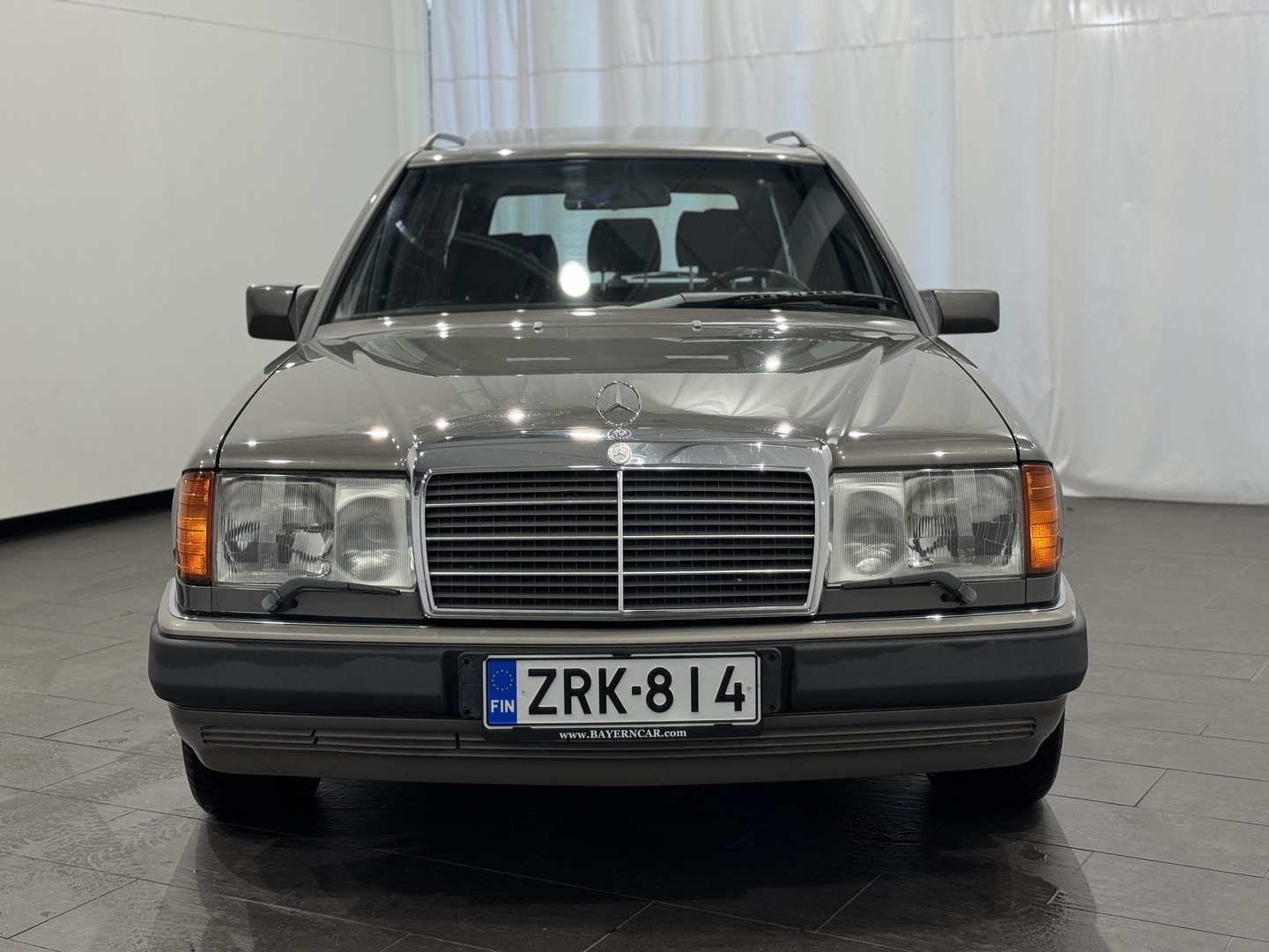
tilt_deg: -8.8
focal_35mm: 48
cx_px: 634
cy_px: 476
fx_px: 1760
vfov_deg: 30.3
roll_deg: +1.0
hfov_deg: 39.7
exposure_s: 1/124
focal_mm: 6.76
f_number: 1.78
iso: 50
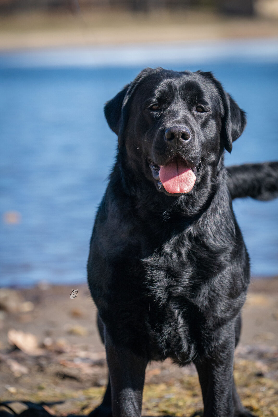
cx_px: 139
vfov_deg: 12.2
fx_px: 1945
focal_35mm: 168
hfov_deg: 8.2
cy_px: 208
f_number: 5.6
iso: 4000
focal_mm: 168
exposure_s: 1/5000
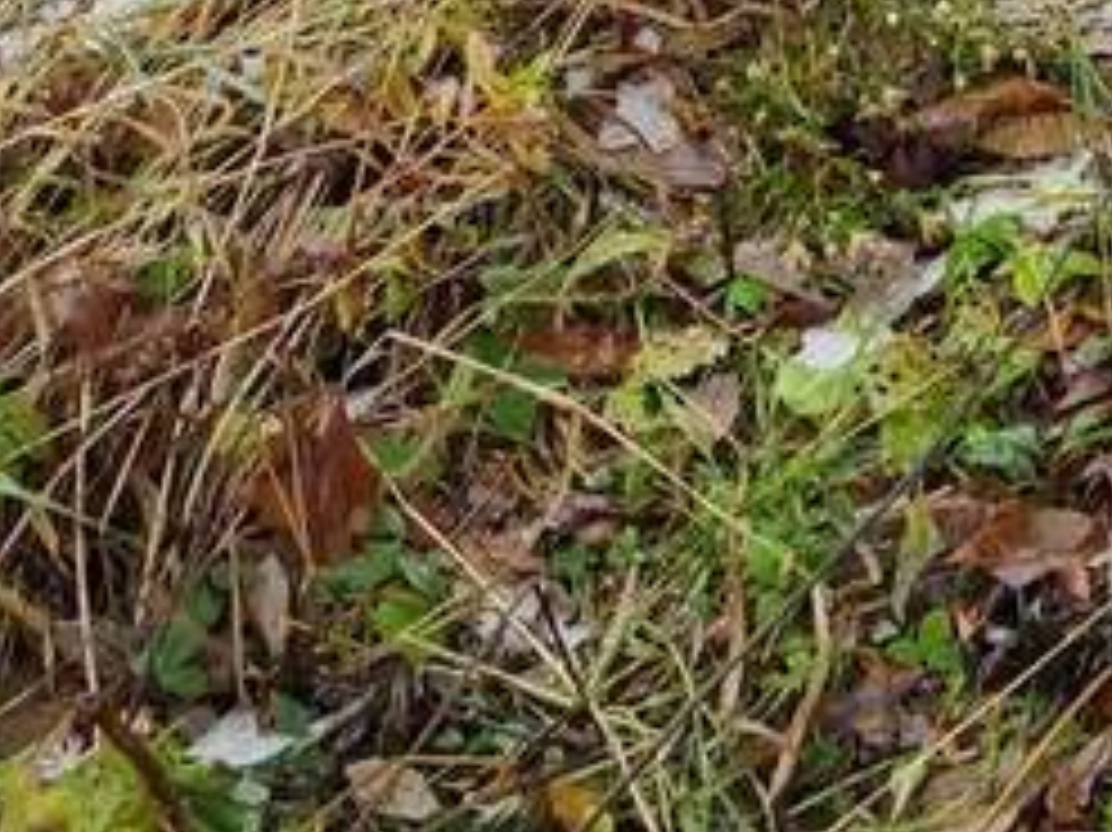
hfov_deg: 15.4
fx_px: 3468
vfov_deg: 13.3
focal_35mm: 108
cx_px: 2080
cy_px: -171
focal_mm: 4.77
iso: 122
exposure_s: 1/100
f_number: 1.75
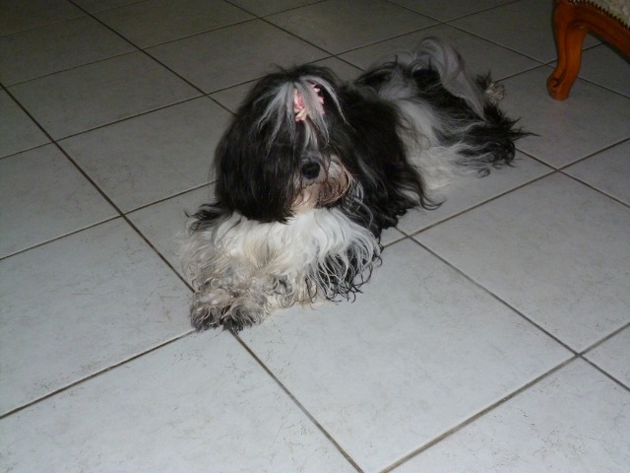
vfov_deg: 32.9
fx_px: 801
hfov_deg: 42.9
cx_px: 315
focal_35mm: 44
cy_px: 236
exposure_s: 1/125
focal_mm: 7.9
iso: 400
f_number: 3.4
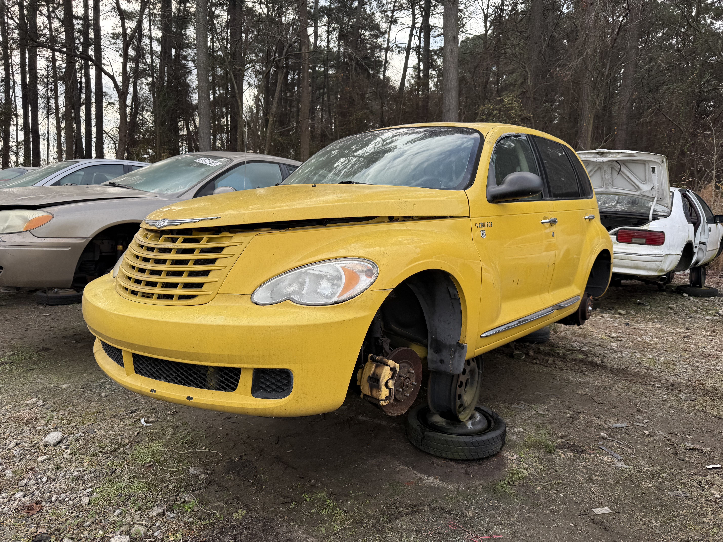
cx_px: 362
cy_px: 271
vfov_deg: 56.8
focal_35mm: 24
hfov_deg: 71.6
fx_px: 501
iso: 80
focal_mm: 6.76
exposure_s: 1/967
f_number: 1.78
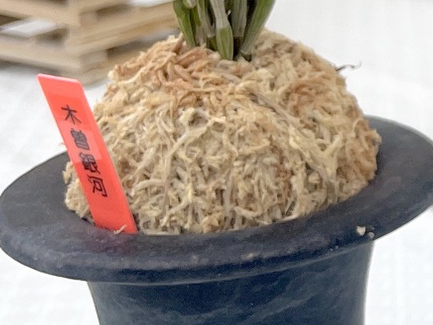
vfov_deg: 11.9
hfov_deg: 13.6
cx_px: 911
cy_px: -138
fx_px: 1501
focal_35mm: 120
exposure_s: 1/520
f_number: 1.6
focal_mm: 5.1
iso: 50
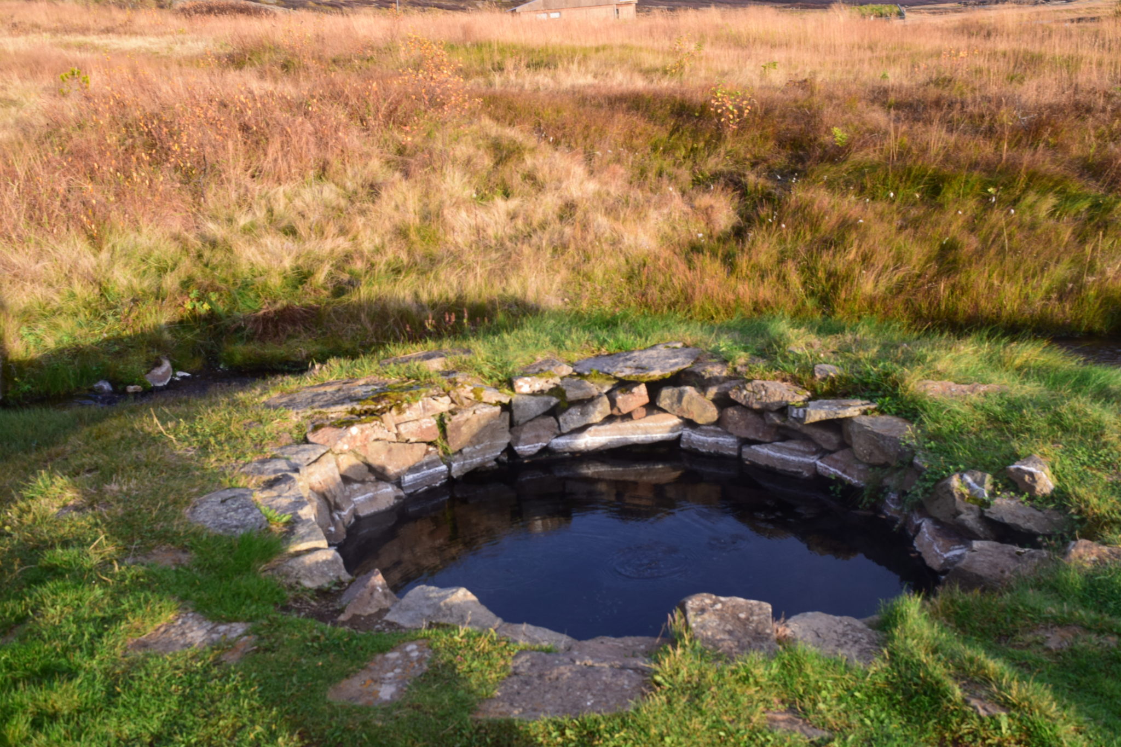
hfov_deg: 47.9
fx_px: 1261
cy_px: 374
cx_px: 560
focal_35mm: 40
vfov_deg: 33.0
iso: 400
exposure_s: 1/100
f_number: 9
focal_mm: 27
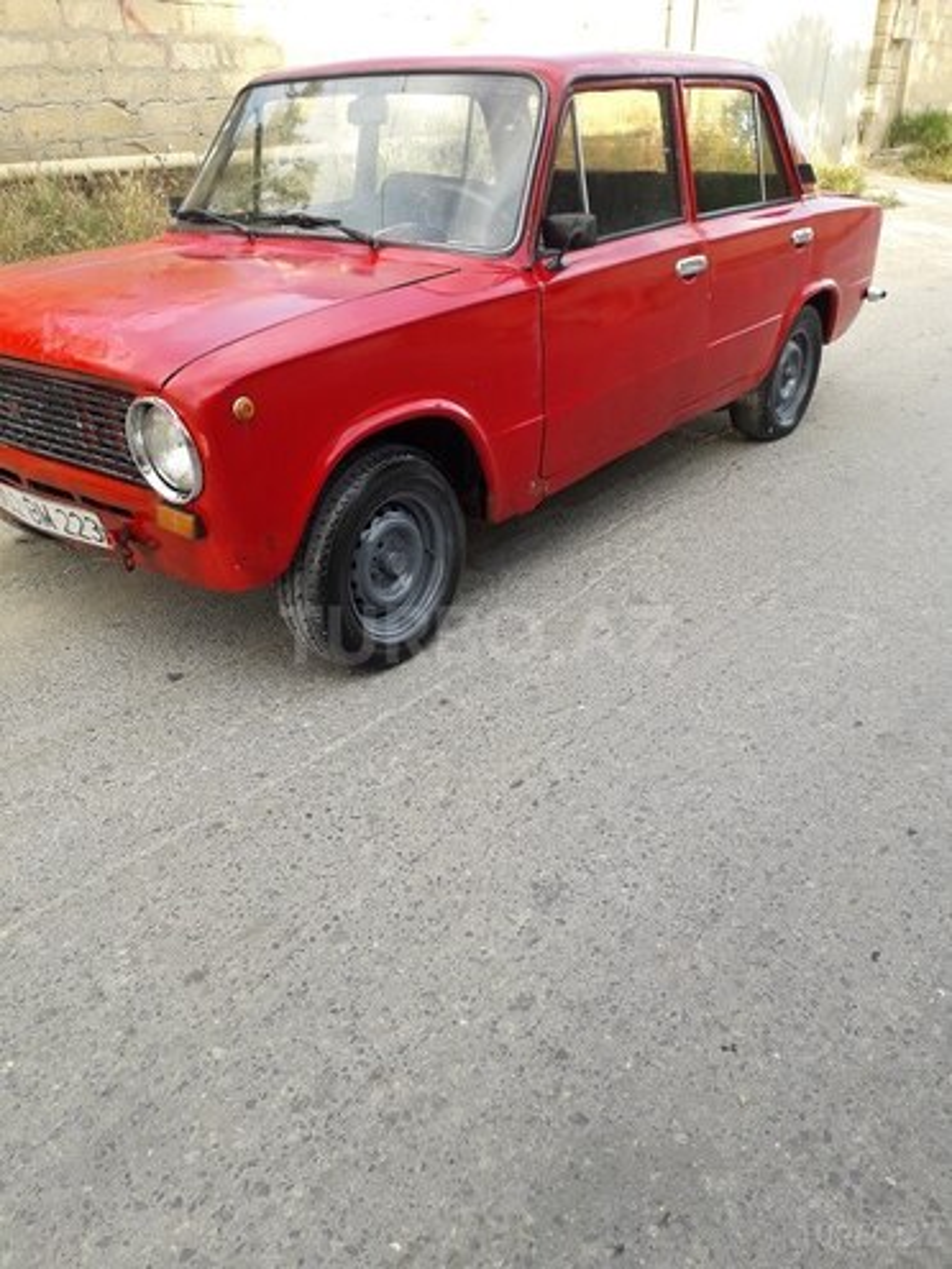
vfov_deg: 65.3
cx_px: 476
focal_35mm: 27
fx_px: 990
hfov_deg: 51.4
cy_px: 634
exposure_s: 1/221
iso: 40
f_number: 1.9
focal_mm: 3.6
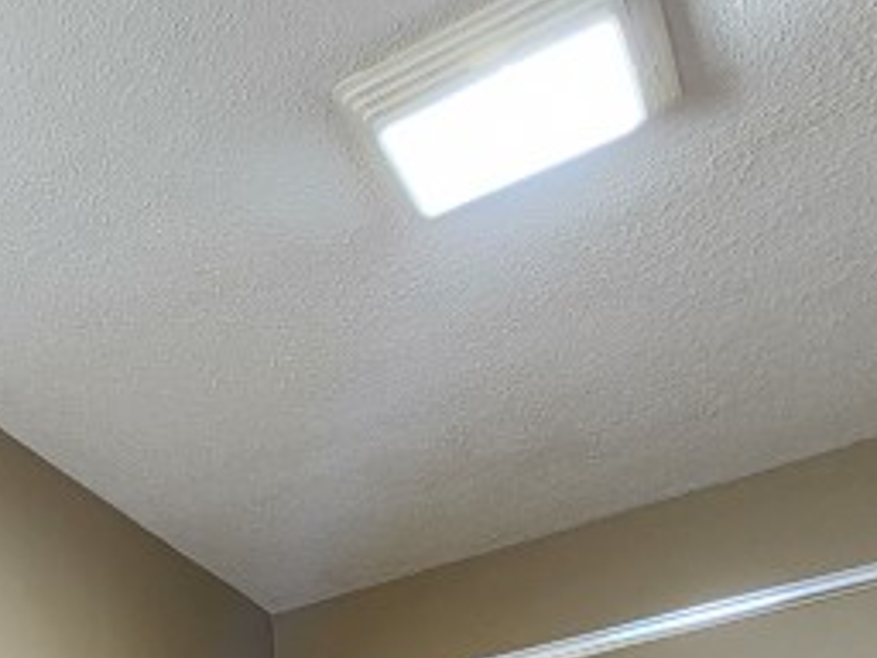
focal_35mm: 52
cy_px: 1189
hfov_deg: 29.0
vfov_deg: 20.1
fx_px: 1317
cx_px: -298
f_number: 2.2
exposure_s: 1/30
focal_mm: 2.2
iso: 320
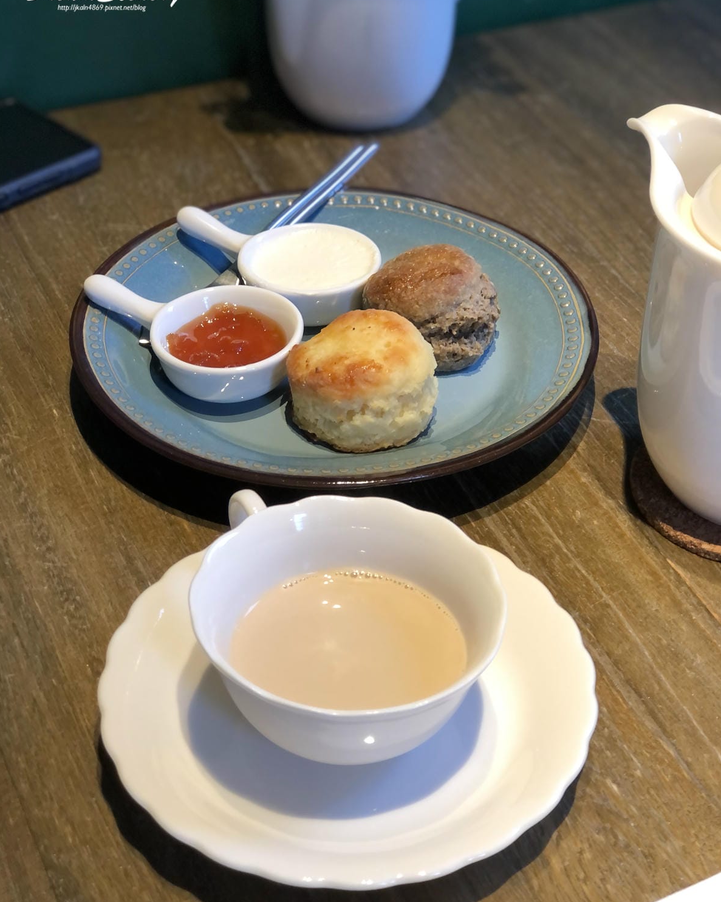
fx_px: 1601
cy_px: 429
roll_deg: -0.6
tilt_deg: -37.9
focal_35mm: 60
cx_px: 361
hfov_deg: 25.4
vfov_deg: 31.4
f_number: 2.8
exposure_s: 1/30
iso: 80
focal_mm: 6.6
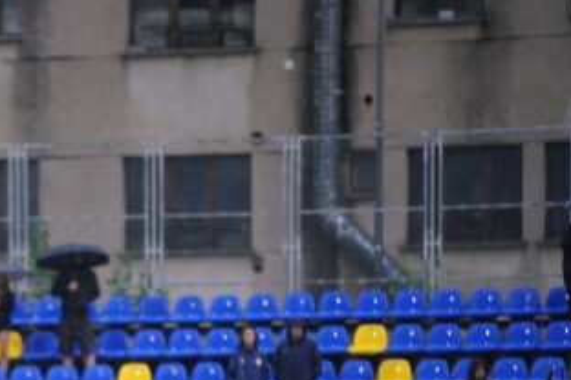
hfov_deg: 4.8
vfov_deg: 3.2
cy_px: 438
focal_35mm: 433
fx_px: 6867
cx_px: 35
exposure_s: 1/800
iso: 1000
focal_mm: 180
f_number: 2.8
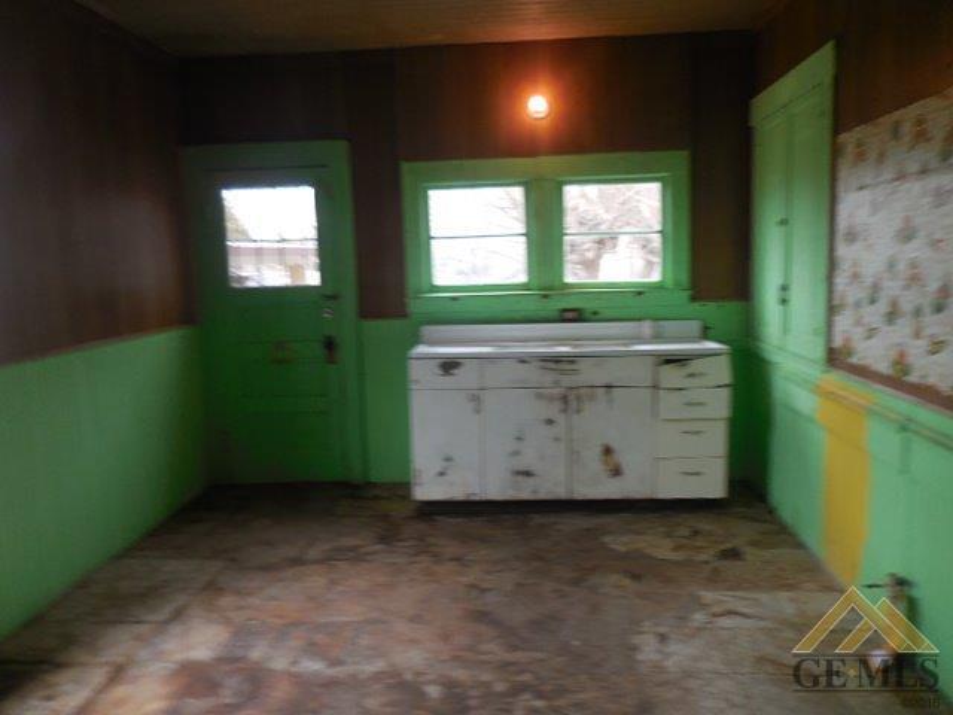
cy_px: 358
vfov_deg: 54.9
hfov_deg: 69.4
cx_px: 476
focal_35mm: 25
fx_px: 688
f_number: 3.3
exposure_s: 1/40
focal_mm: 4.5
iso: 125
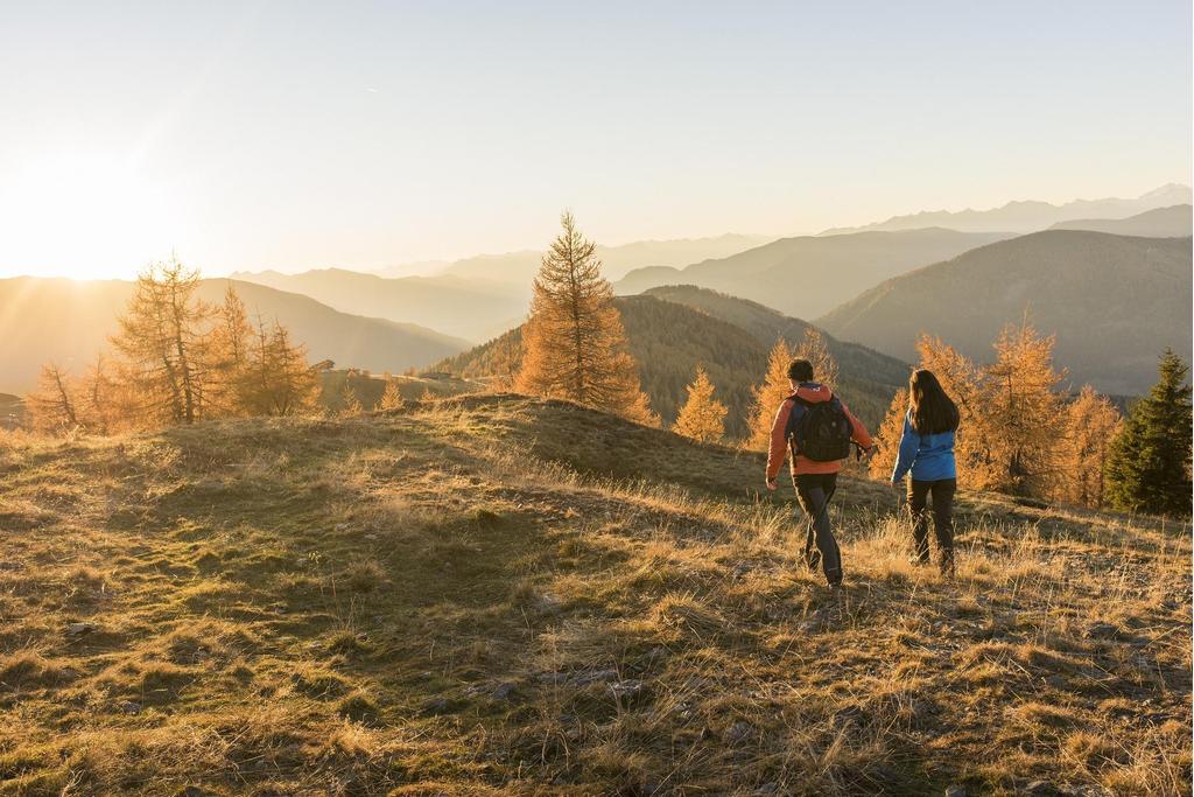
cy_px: 398
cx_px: 597
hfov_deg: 54.4
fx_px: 1161
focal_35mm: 35
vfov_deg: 37.9
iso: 200
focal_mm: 35
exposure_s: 1/250
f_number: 5.6
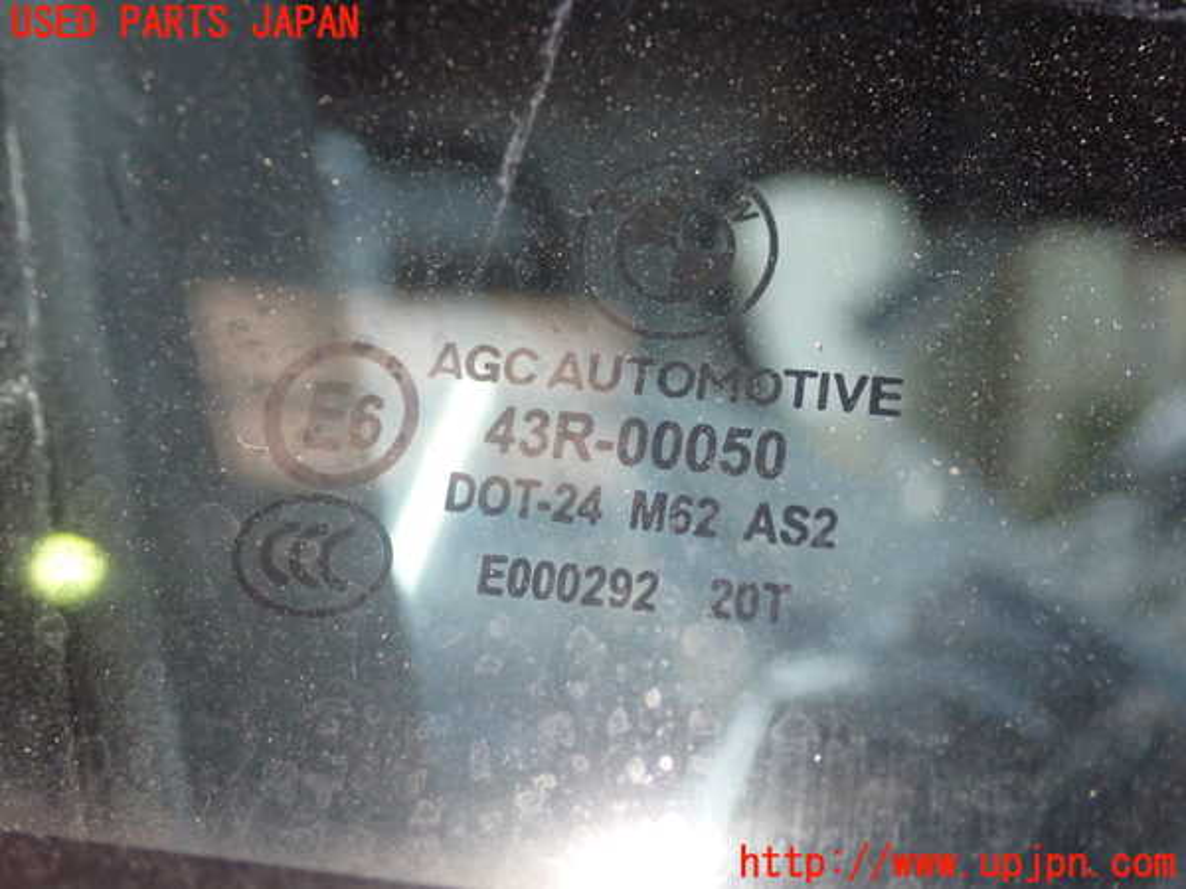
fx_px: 1850
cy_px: 444
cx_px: 593
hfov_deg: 35.5
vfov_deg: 27.0
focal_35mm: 54
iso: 640
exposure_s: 1/50
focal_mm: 9.65
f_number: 3.3
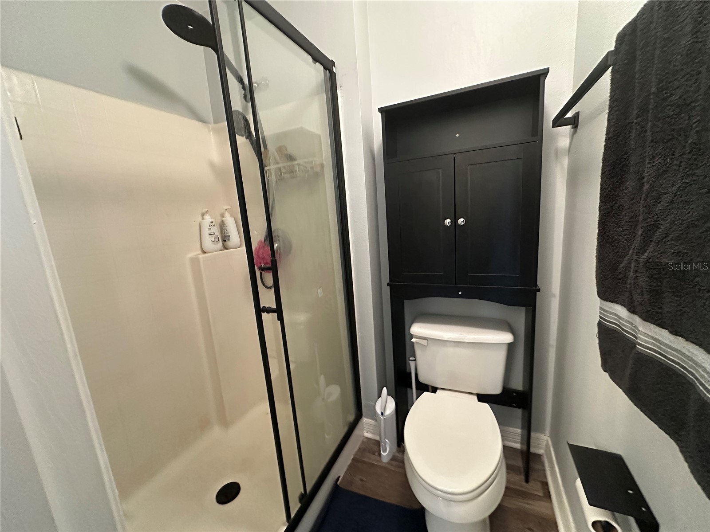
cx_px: 355
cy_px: 266
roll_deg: +3.5
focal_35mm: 14
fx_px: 287
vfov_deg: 85.7
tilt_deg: -10.4
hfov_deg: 102.1
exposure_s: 1/60
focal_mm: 2.22
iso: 1000
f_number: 2.2
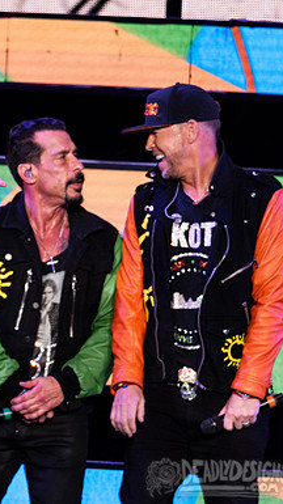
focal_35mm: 1170
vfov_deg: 1.8
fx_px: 15639
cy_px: 259
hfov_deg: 1.0
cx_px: -168
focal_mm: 600
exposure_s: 1/800
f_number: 6.3
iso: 2000
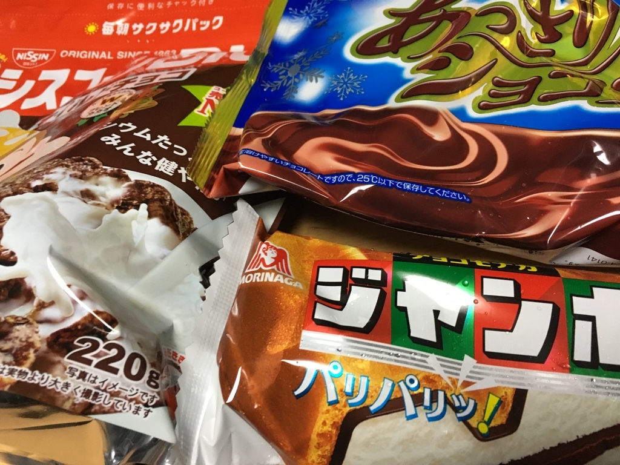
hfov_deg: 61.7
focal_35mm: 29
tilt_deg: -61.4
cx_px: 310
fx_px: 519
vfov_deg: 48.2
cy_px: 232
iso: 200
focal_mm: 4.15
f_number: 2.2
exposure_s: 1/30
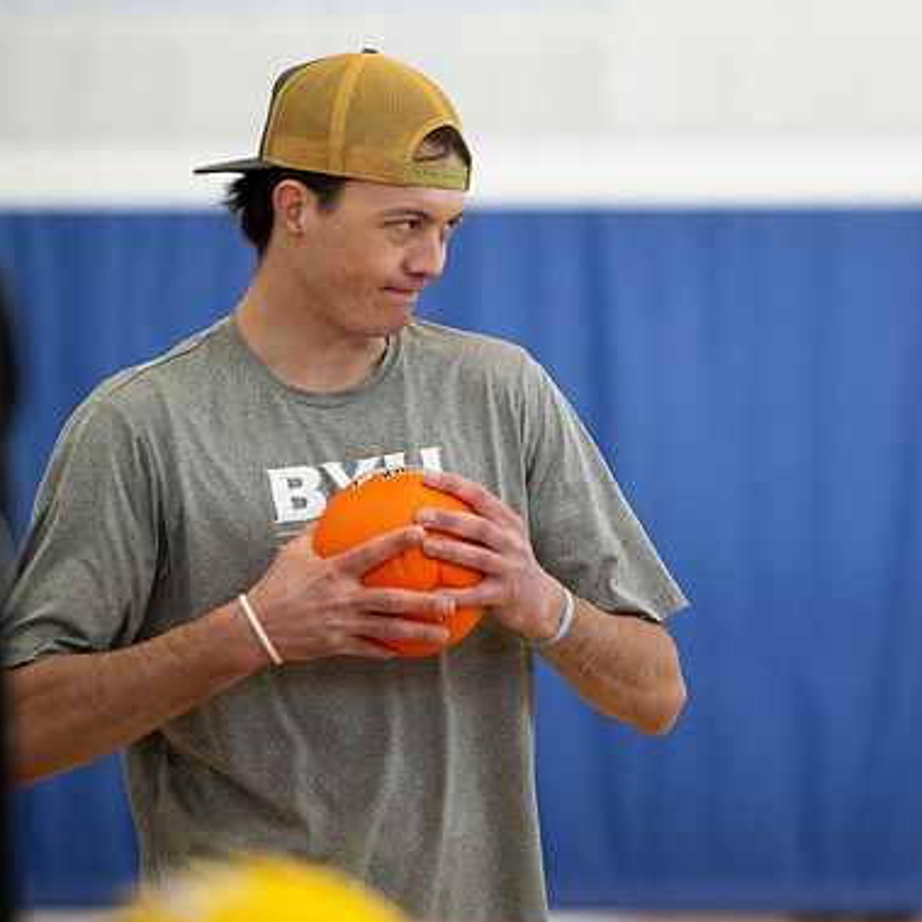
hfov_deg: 10.7
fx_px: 4912
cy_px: 488
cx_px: 725
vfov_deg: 10.7
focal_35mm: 163
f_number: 2.8
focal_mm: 115
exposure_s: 1/1000
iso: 4000
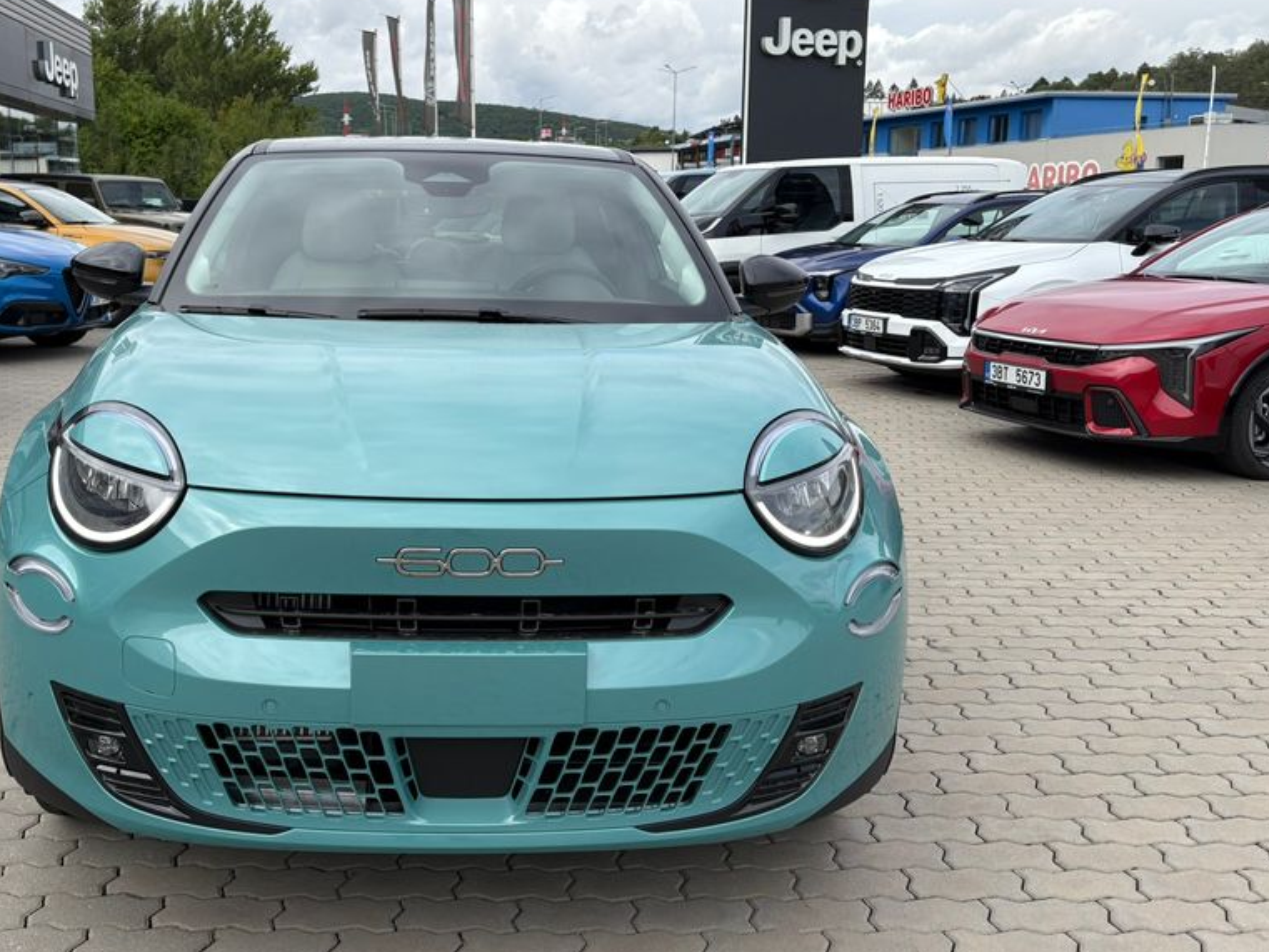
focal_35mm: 35
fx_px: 1283
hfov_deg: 52.1
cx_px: 477
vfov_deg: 40.7
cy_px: 455
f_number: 1.6
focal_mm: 5.96
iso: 50
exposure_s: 1/2865
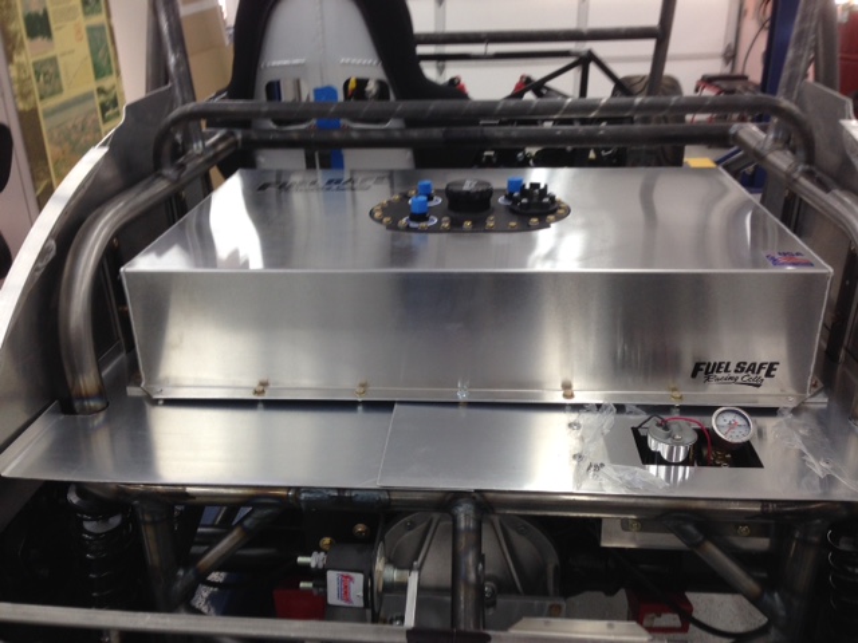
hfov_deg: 55.4
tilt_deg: -24.7
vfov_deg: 42.9
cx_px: 429
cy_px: 322
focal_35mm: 33
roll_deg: +2.3
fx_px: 818
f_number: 2.4
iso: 50
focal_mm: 4.12
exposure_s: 1/60
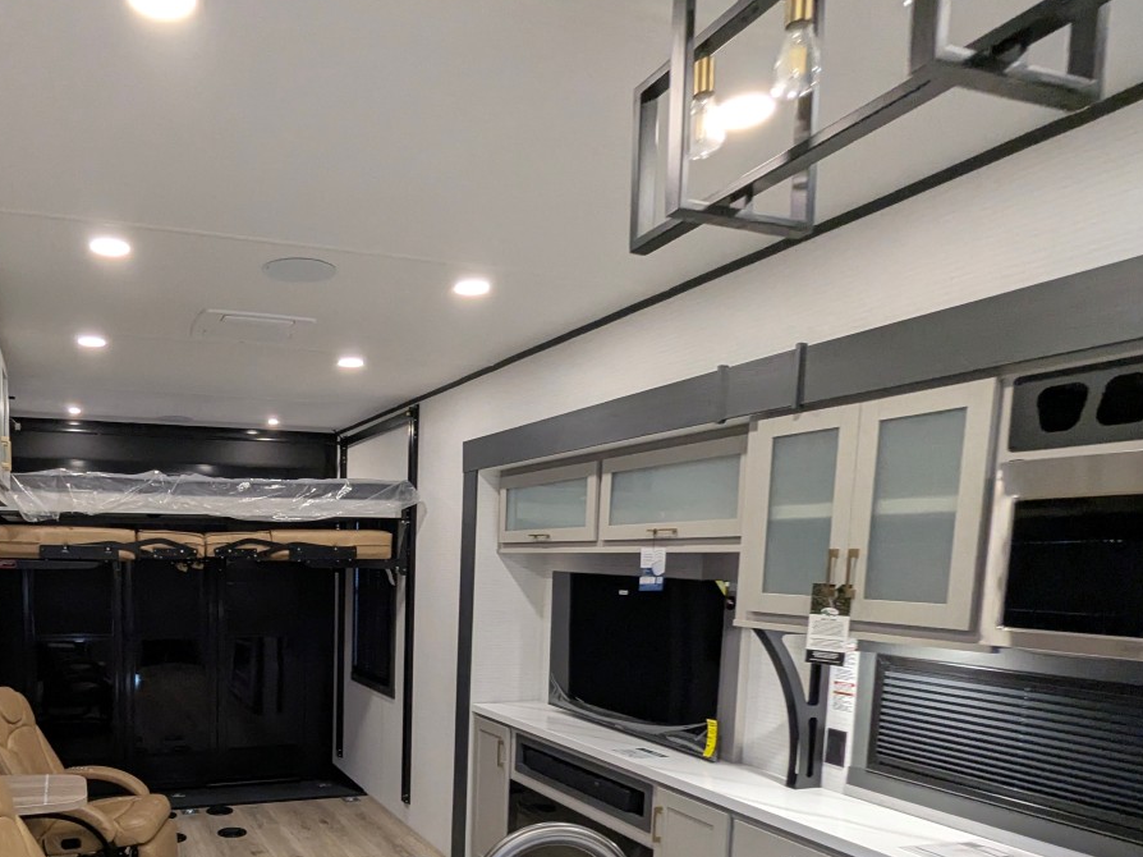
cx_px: 310
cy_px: 657
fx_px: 825
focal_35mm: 25
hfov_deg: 65.9
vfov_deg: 52.1
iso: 160
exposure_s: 1/46.7
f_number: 2.2
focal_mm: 2.35
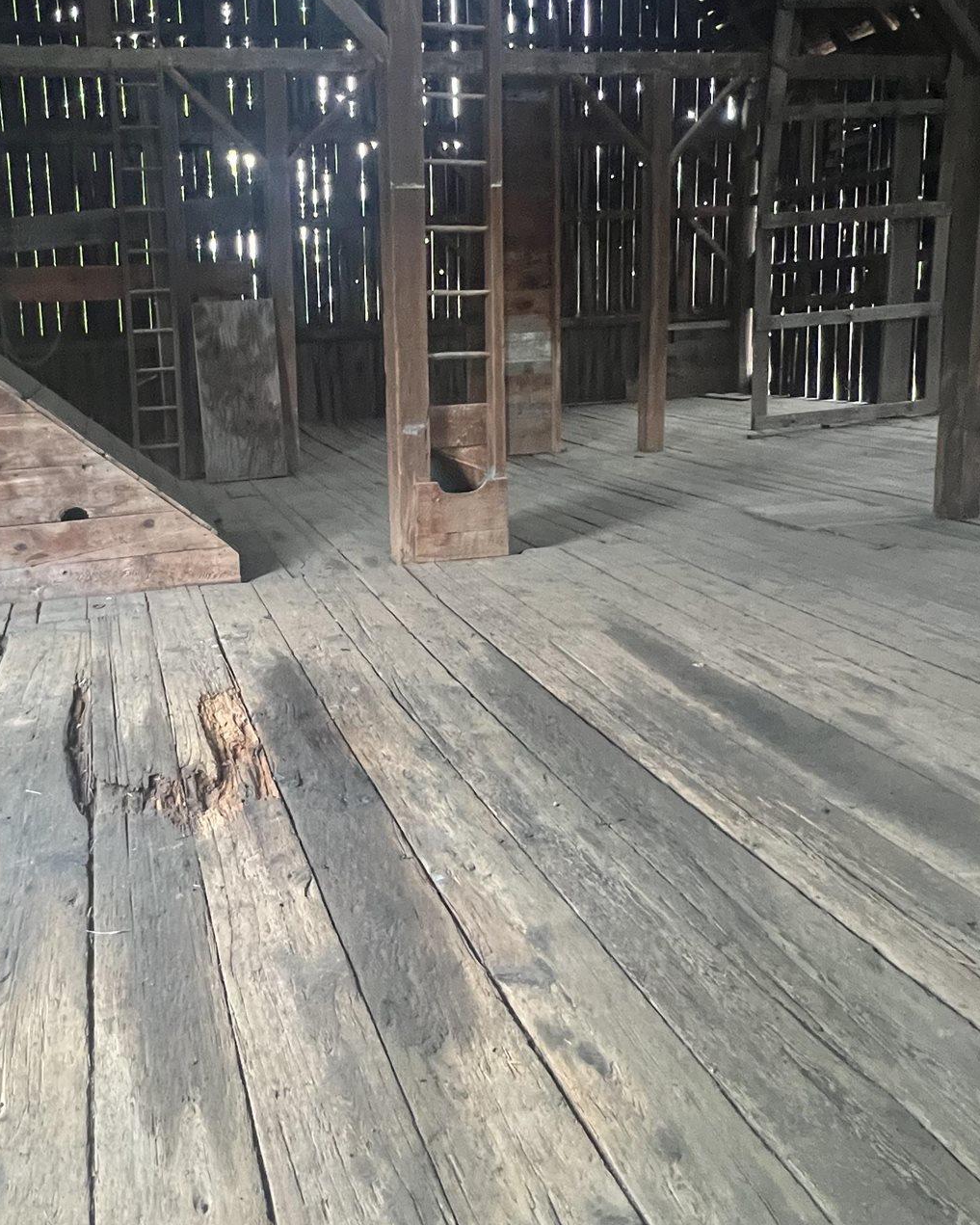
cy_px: 454
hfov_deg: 58.7
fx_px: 834
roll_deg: +2.1
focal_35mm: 23
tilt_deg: -6.4
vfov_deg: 71.3
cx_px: 288
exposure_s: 1/60
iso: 640
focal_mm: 1.57
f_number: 1.8
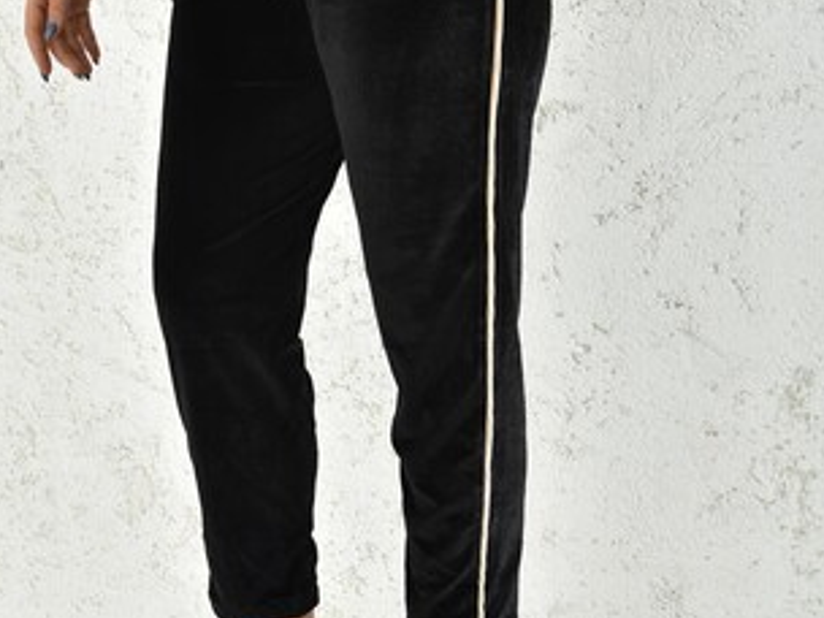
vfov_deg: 25.2
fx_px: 1381
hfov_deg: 33.2
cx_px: 339
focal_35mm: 58
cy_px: 241
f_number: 7.1
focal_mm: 34
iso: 100
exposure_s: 1/160
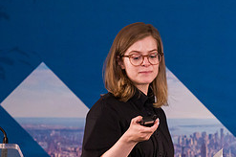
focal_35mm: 325
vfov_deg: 4.2
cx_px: 239
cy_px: 70
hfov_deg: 6.3
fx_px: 2128
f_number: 3.2
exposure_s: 1/200
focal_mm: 135
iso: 3200
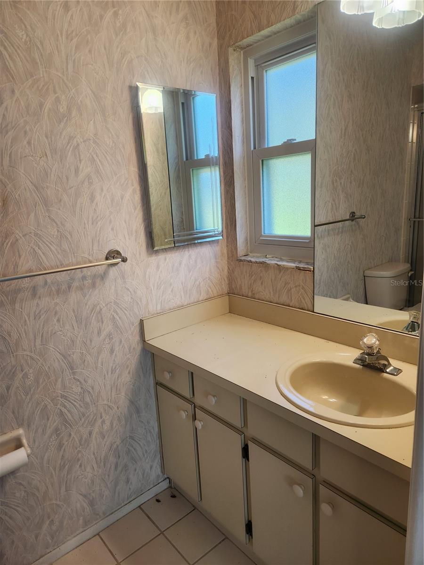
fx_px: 376
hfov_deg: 58.9
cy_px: 282
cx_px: 212
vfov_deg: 73.9
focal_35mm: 23
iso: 100
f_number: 1.8
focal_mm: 5.4
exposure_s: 1/180
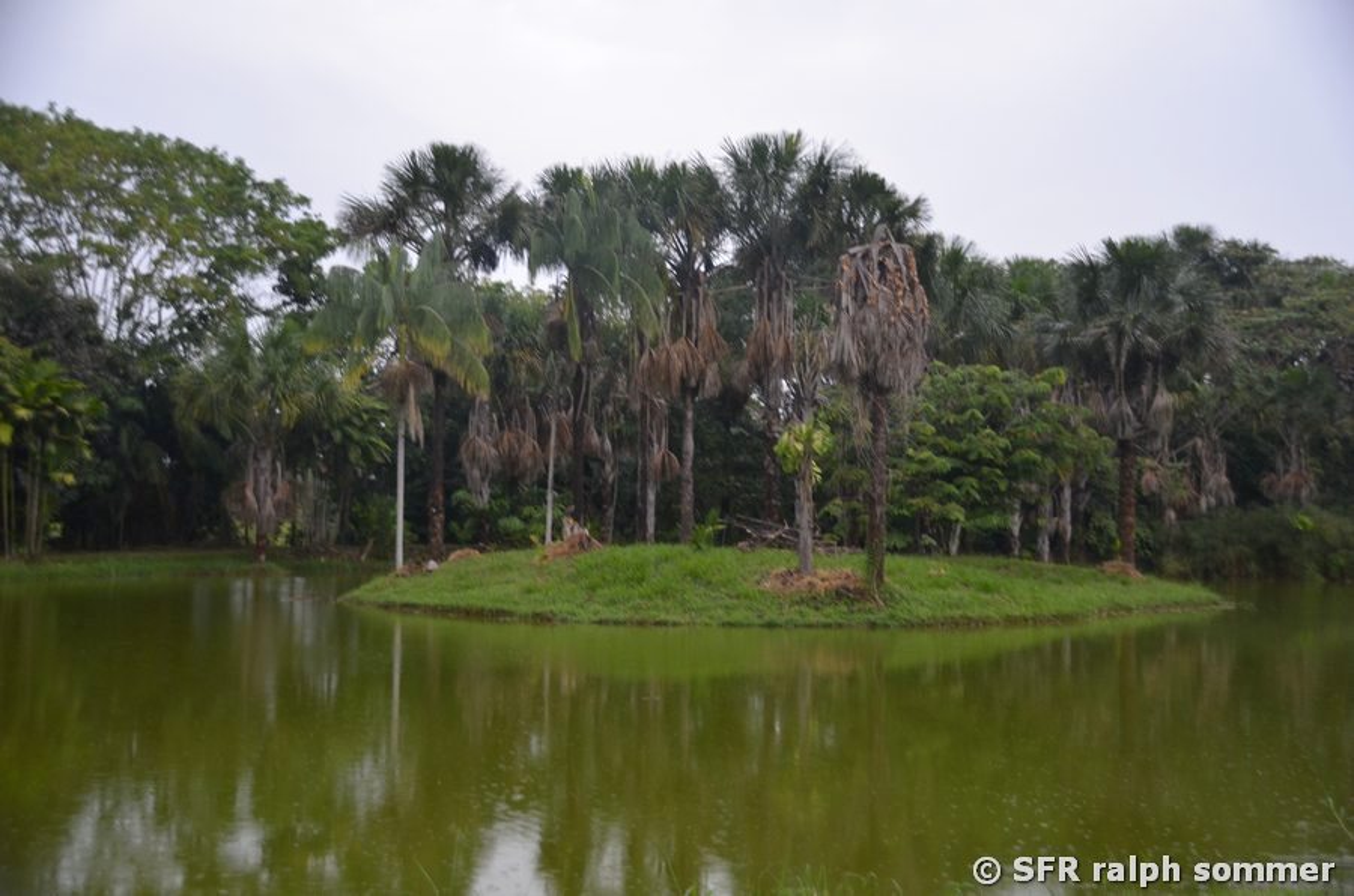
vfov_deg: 34.1
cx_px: 677
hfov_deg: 49.6
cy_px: 448
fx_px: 1464
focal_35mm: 39
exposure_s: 1/60
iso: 640
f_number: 4
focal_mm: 26
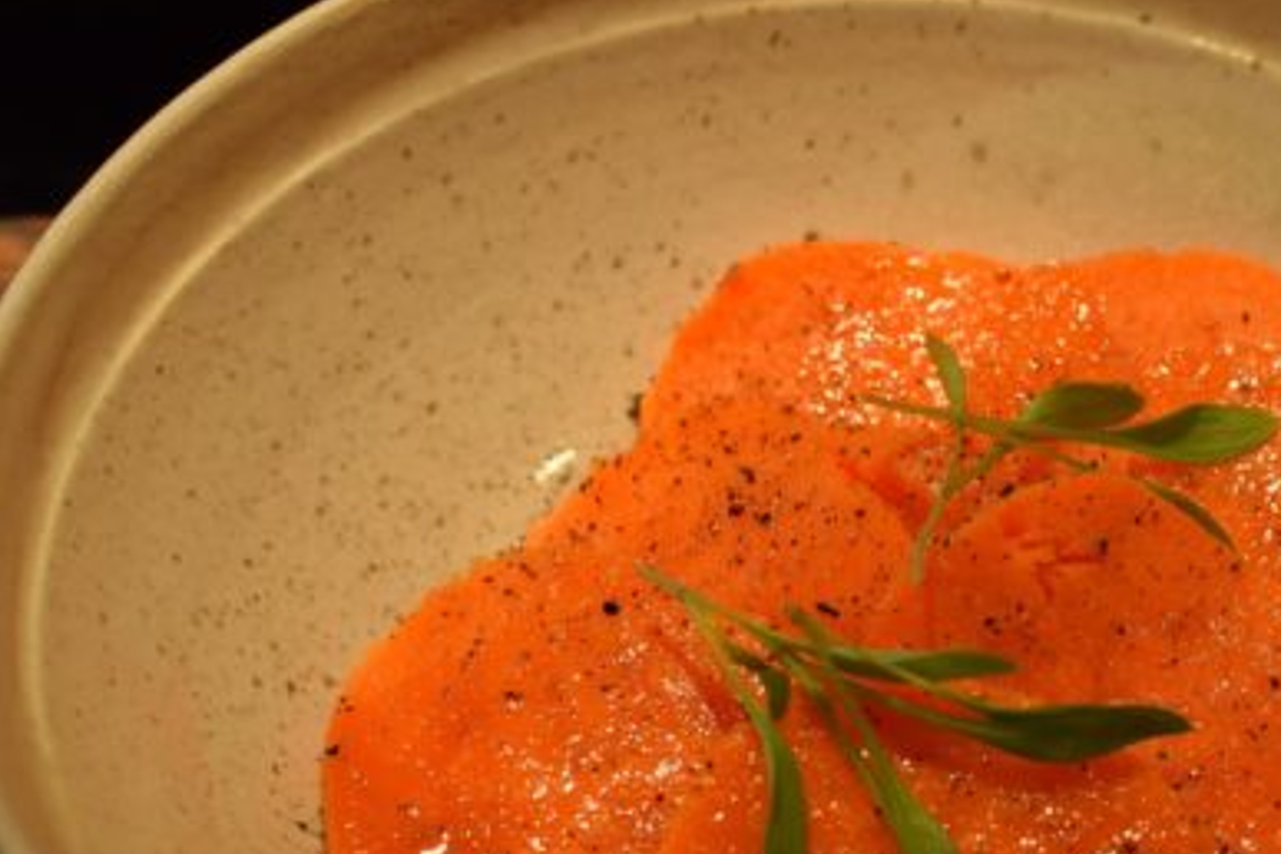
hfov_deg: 23.3
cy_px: 631
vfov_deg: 15.7
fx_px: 3089
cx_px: 897
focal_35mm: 87
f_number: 6.3
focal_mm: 35
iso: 360
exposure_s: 1/125
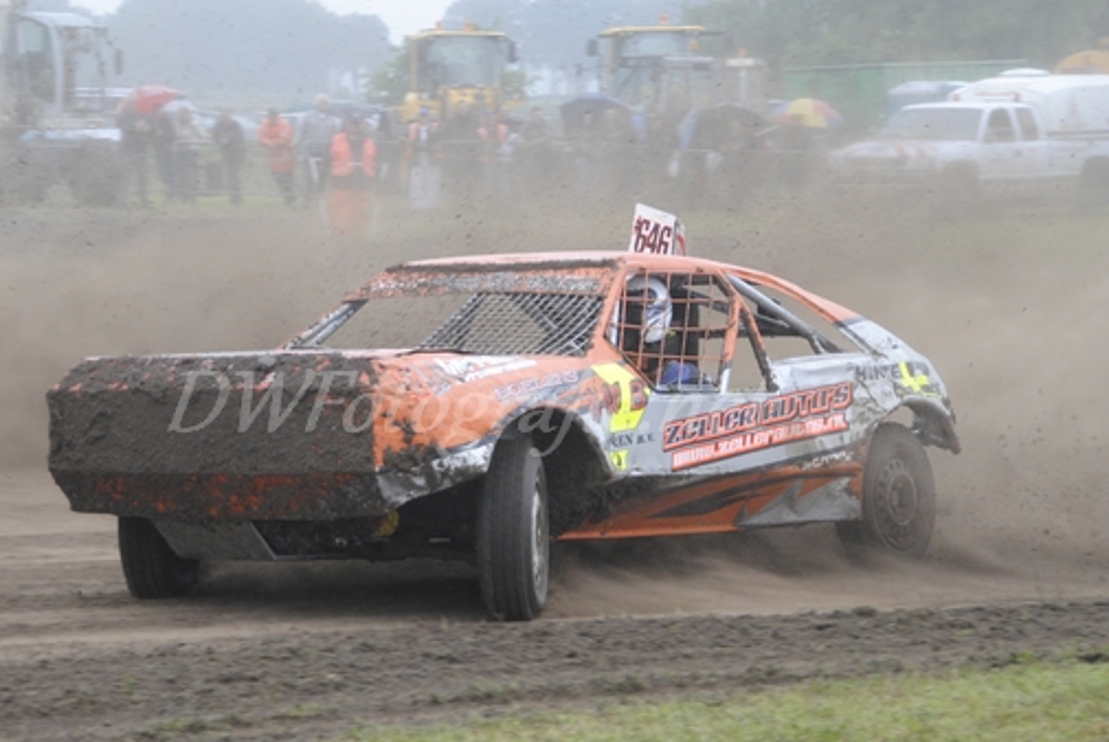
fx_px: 5274
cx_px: 461
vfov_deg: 8.1
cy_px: 404
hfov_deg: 12.0
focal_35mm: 171
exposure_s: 1/500
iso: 720
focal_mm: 90
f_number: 5.3
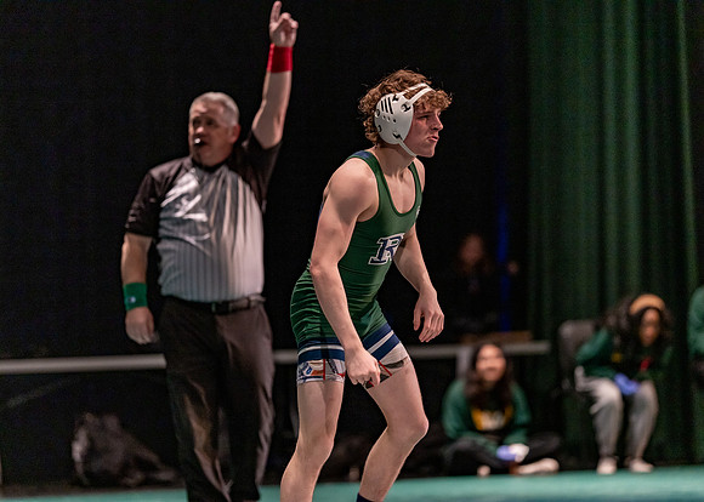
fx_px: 2828
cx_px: 352
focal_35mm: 141
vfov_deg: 10.2
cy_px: 251
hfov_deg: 14.2
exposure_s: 1/800
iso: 2000
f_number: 1.8
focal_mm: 135
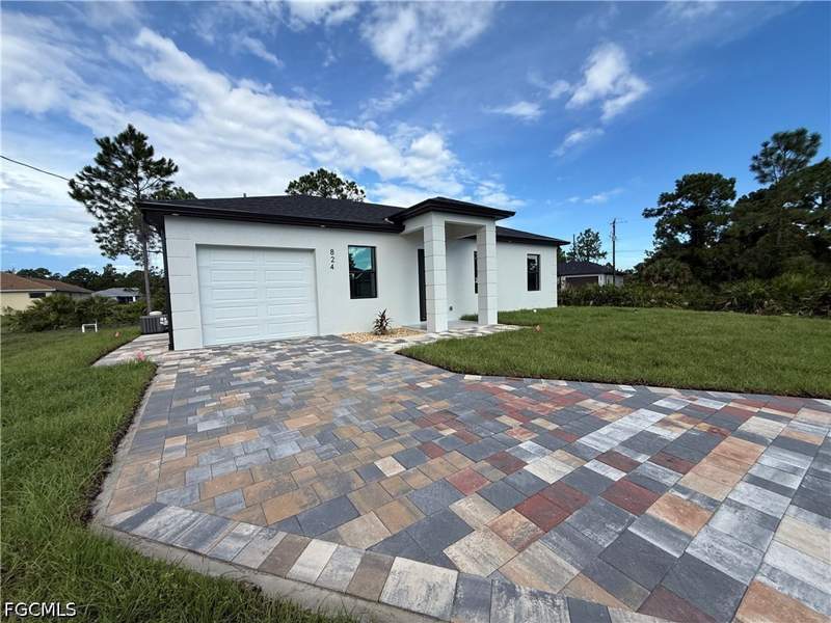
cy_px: 312
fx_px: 336
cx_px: 416
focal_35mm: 14
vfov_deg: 85.7
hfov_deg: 102.1
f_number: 2.2
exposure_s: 1/1613
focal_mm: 2.22
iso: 50
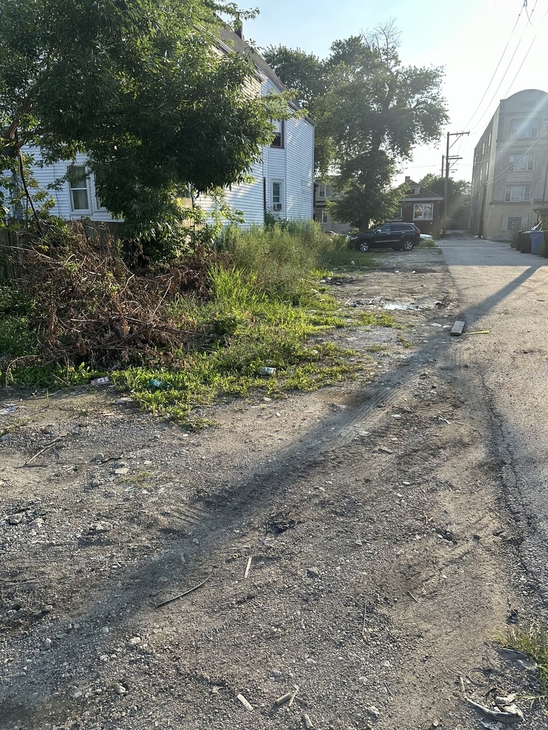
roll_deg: -1.1
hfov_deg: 56.8
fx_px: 507
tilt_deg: -12.8
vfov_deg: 71.6
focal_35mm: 24
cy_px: 365
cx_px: 274
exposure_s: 1/1495
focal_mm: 6.86
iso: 80
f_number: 1.78
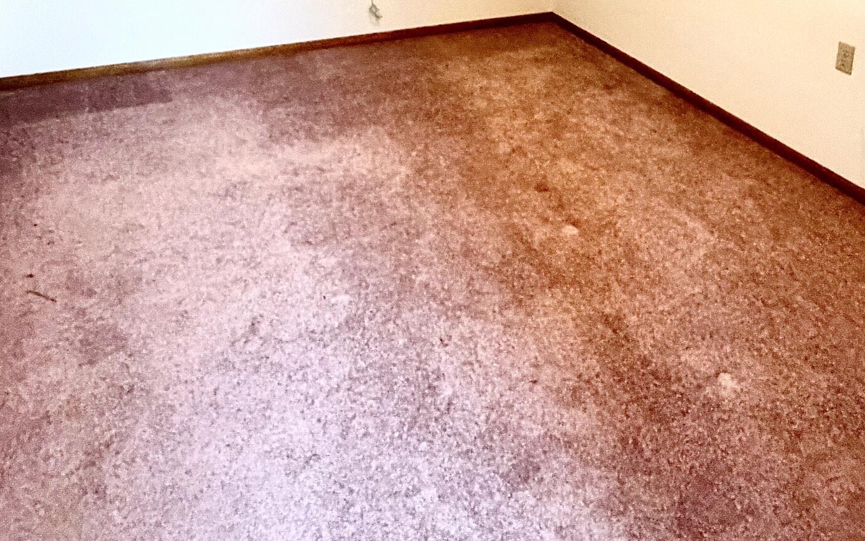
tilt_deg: -12.8
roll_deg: -3.9
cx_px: 532
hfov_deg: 59.0
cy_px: -55
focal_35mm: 32
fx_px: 755
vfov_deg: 34.1
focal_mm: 2.22
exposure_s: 1/60
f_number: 2.2
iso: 800
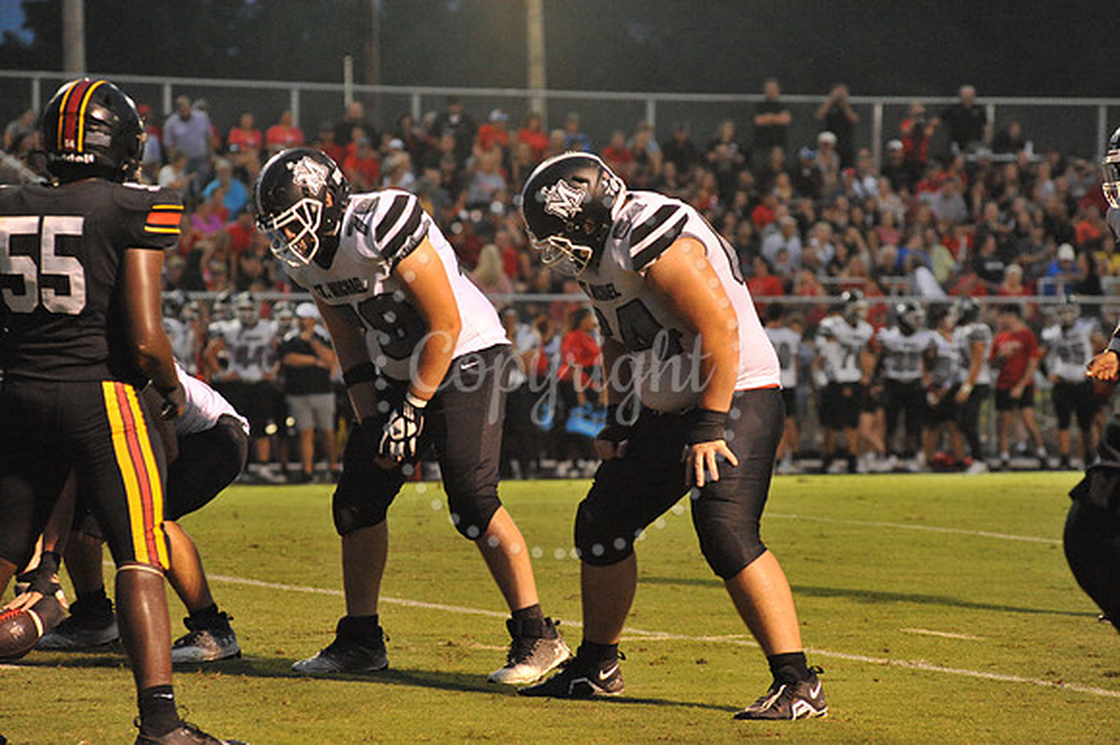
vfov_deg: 6.9
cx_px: 560
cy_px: 372
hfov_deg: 10.3
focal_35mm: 200
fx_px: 6218
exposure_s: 1/200
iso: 6400
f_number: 5.6
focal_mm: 200
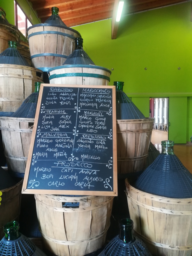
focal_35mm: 26
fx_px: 192
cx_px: 96
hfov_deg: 53.1
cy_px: 128
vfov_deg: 67.3
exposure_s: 1/33.3
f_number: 2.2
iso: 200
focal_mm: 3.83
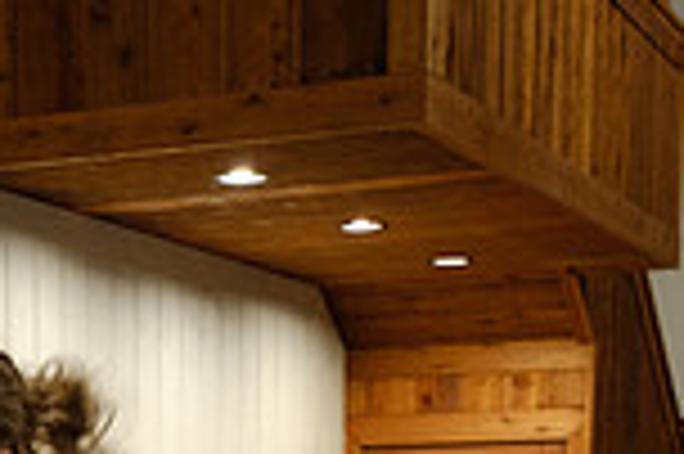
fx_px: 2107
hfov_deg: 17.8
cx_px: -81
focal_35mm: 111
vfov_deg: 11.3
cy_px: 861
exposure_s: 1/40
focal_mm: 19.1
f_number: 4
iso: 1600
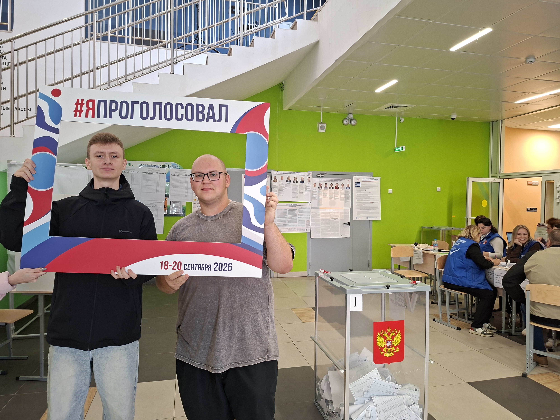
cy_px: 210
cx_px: 280
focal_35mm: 23
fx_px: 372
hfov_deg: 73.9
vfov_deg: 58.9
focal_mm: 5.54
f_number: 1.8
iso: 200
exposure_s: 1/50
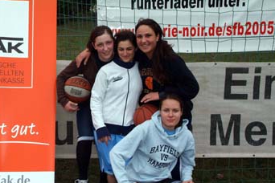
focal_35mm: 54
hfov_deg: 36.6
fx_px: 412
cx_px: 96
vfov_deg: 25.0
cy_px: 119
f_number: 16
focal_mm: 27
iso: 400
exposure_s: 1/125
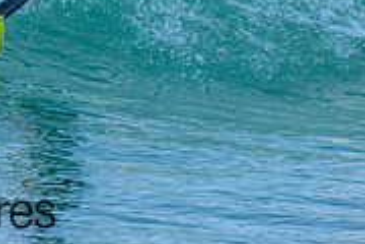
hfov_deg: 0.8
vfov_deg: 0.5
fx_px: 26187
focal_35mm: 2583
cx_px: -101
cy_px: -127
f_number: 11
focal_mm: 800
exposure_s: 1/2000
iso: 3200
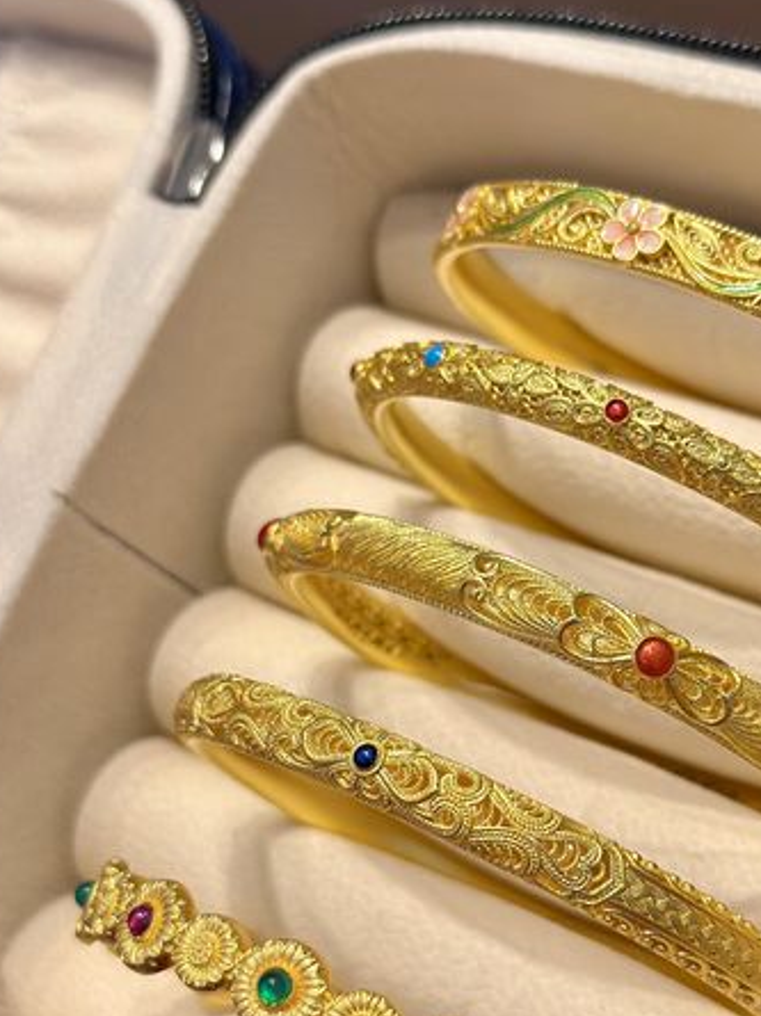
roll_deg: +19.1
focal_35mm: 72
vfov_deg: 27.0
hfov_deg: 20.3
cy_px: 620
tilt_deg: -44.8
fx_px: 2114
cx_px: 500
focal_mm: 6.86
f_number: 1.78
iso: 80
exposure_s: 1/469
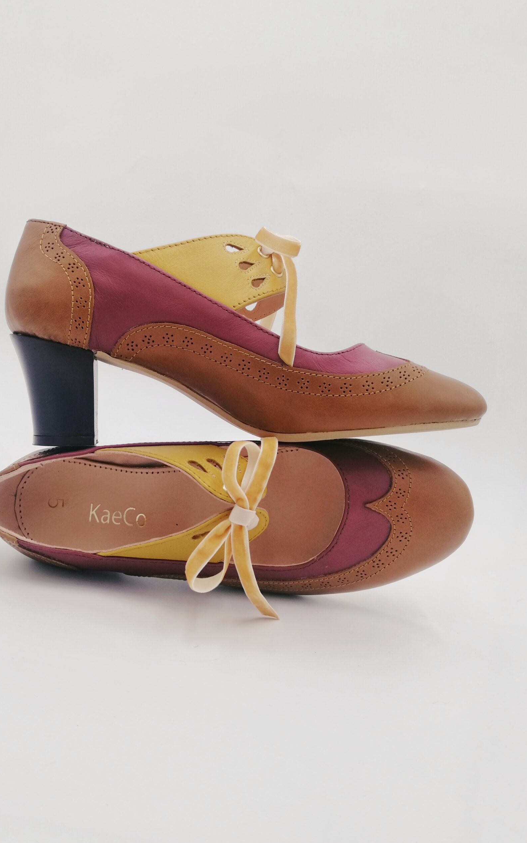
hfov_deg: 42.9
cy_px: 421
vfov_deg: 64.6
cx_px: 210
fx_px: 666
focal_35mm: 29
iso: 50
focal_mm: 3.95
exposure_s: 1/136
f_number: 1.8
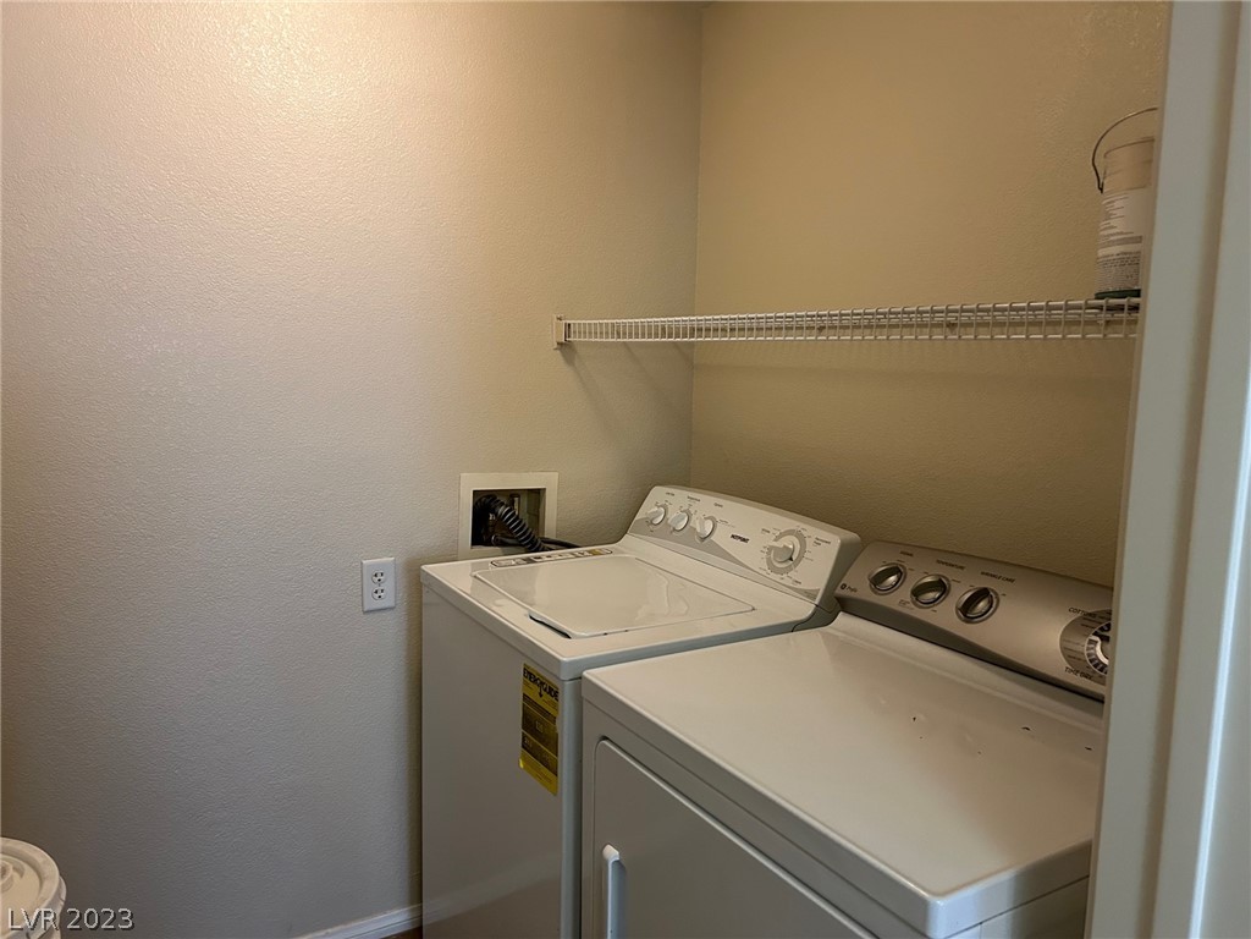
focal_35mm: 26
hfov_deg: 67.3
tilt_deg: -8.2
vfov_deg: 53.1
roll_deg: +0.9
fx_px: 940
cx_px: 626
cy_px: 470
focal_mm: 5.7
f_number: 1.5
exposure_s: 1/60
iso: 400
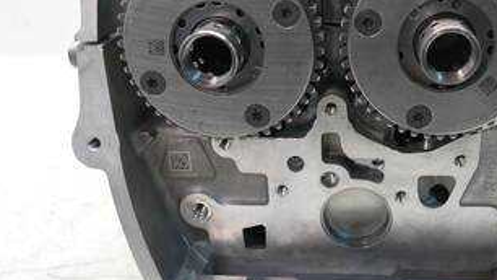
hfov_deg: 48.5
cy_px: 124
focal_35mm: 41
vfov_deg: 29.0
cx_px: 333
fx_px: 540
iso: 800
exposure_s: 1/60
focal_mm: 12
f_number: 3.5
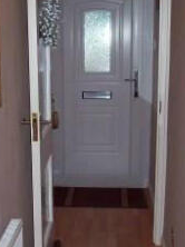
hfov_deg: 20.7
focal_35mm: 71
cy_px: 162
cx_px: 79
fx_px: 507
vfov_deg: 27.3
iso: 200
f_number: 2.7
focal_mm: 6
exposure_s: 1/64
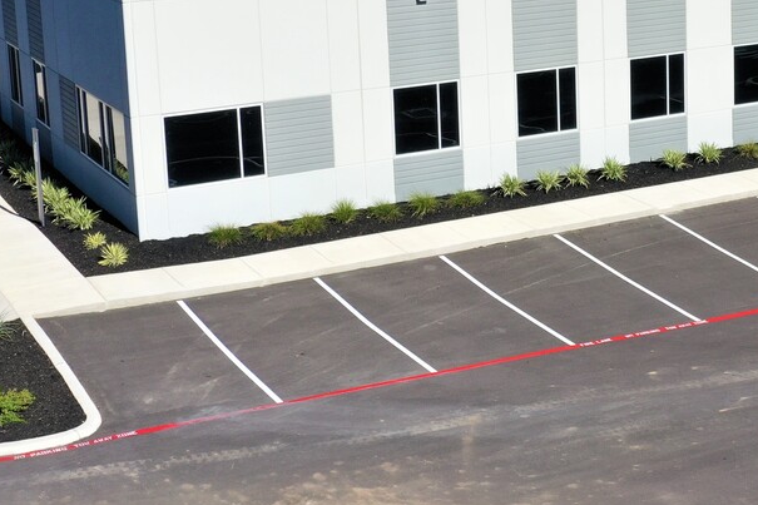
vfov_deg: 17.9
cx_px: 683
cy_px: 64
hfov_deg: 26.1
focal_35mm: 75
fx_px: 1579
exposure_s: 1/640
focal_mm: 10.26
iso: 100
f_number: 5.6
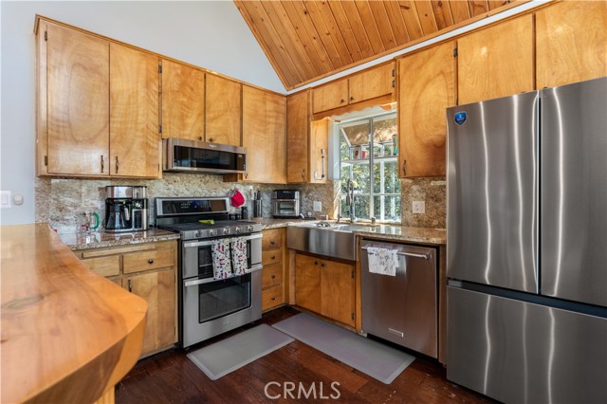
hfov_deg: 96.8
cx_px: 304
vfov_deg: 73.7
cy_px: 202
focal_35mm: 16
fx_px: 270
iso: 400
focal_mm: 16
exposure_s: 1/10
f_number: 7.1
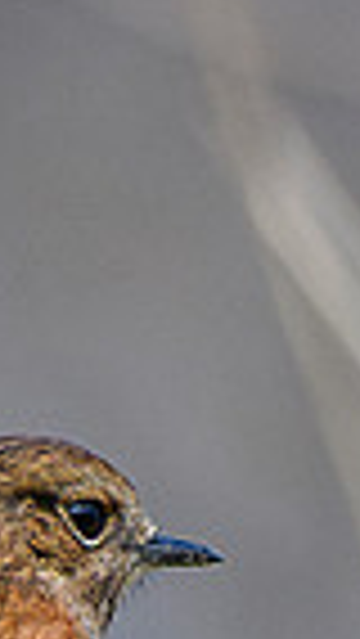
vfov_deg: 0.4
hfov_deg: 0.2
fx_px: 86039
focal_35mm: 5076
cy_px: 932
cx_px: -90
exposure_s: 1/1600
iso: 560
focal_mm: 400
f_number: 6.3
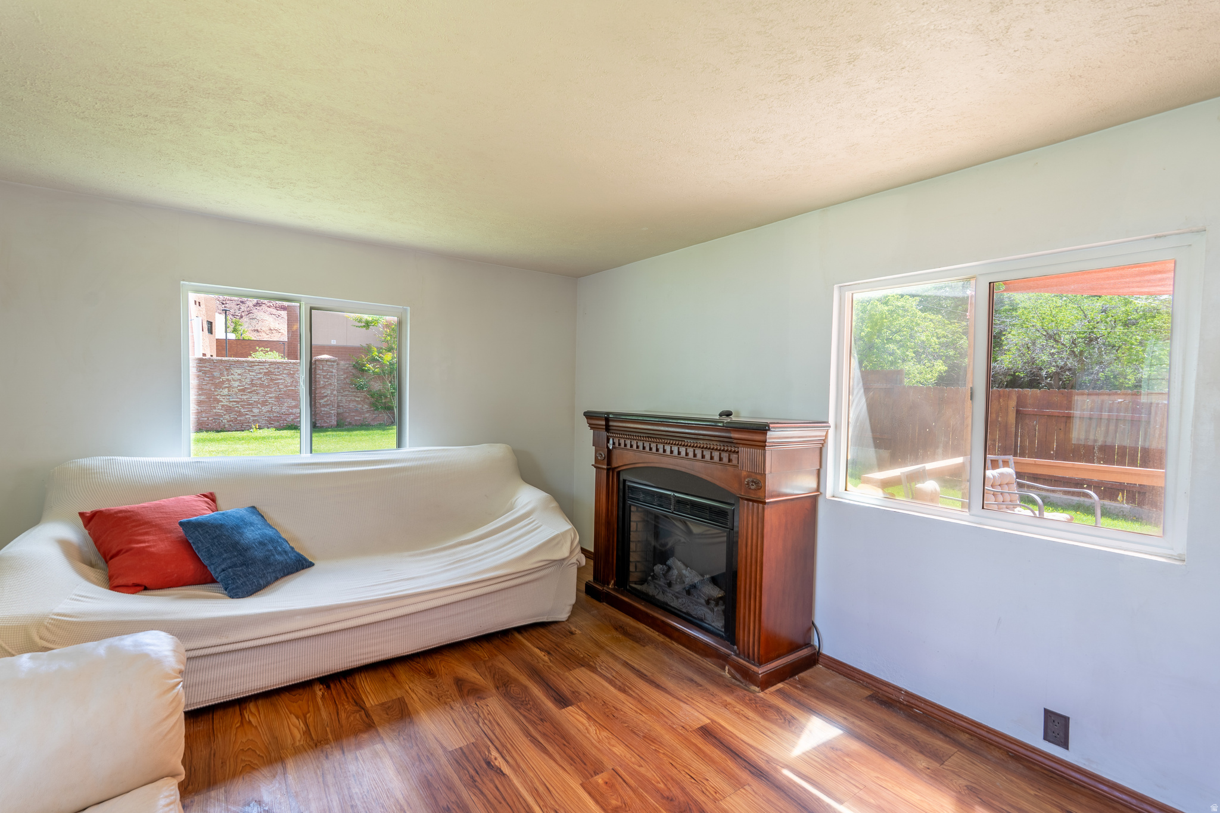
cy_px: 406
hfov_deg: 96.7
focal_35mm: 16
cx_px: 610
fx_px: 542
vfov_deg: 73.7
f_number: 7.1
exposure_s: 1/40
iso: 100
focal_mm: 16
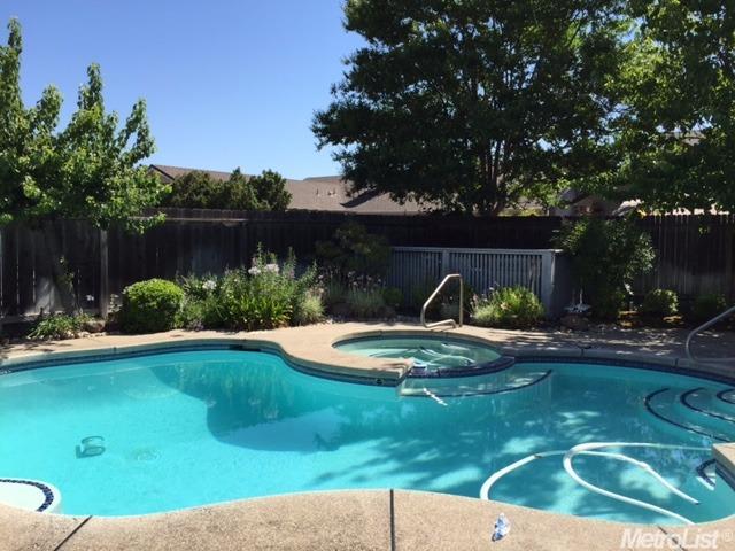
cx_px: 368
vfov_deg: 48.2
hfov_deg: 61.7
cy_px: 276
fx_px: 616
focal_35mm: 29
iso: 32
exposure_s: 1/1582
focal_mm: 4.15
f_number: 2.2
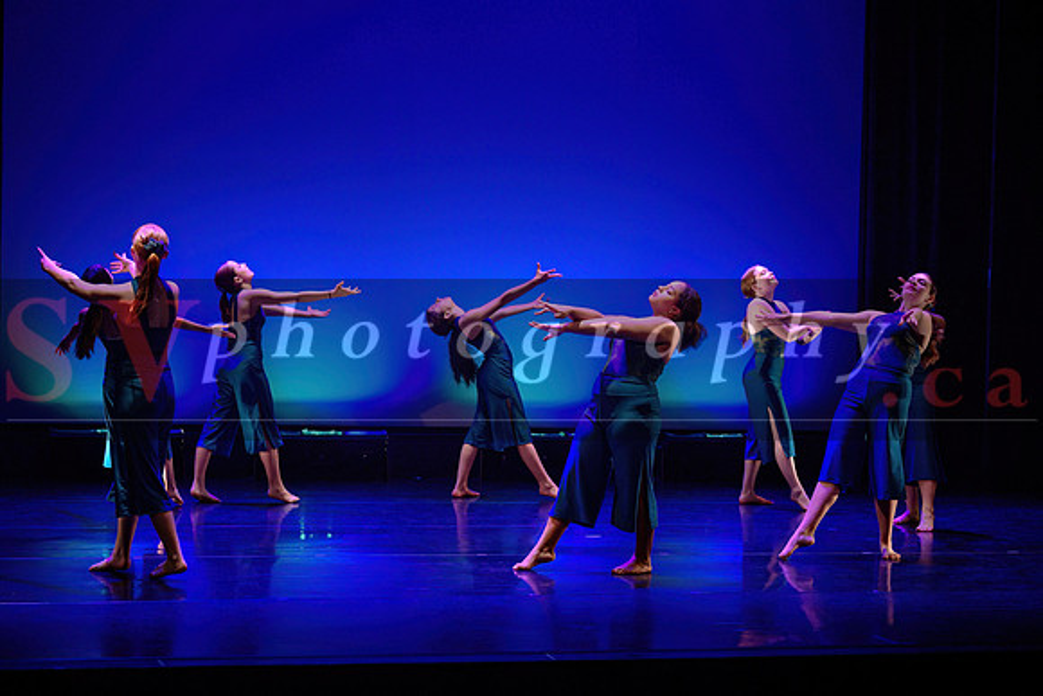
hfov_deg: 22.5
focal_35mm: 90
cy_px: 311
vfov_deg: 15.1
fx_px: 2622
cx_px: 521
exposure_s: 1/400
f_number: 2.8
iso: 1600
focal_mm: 80
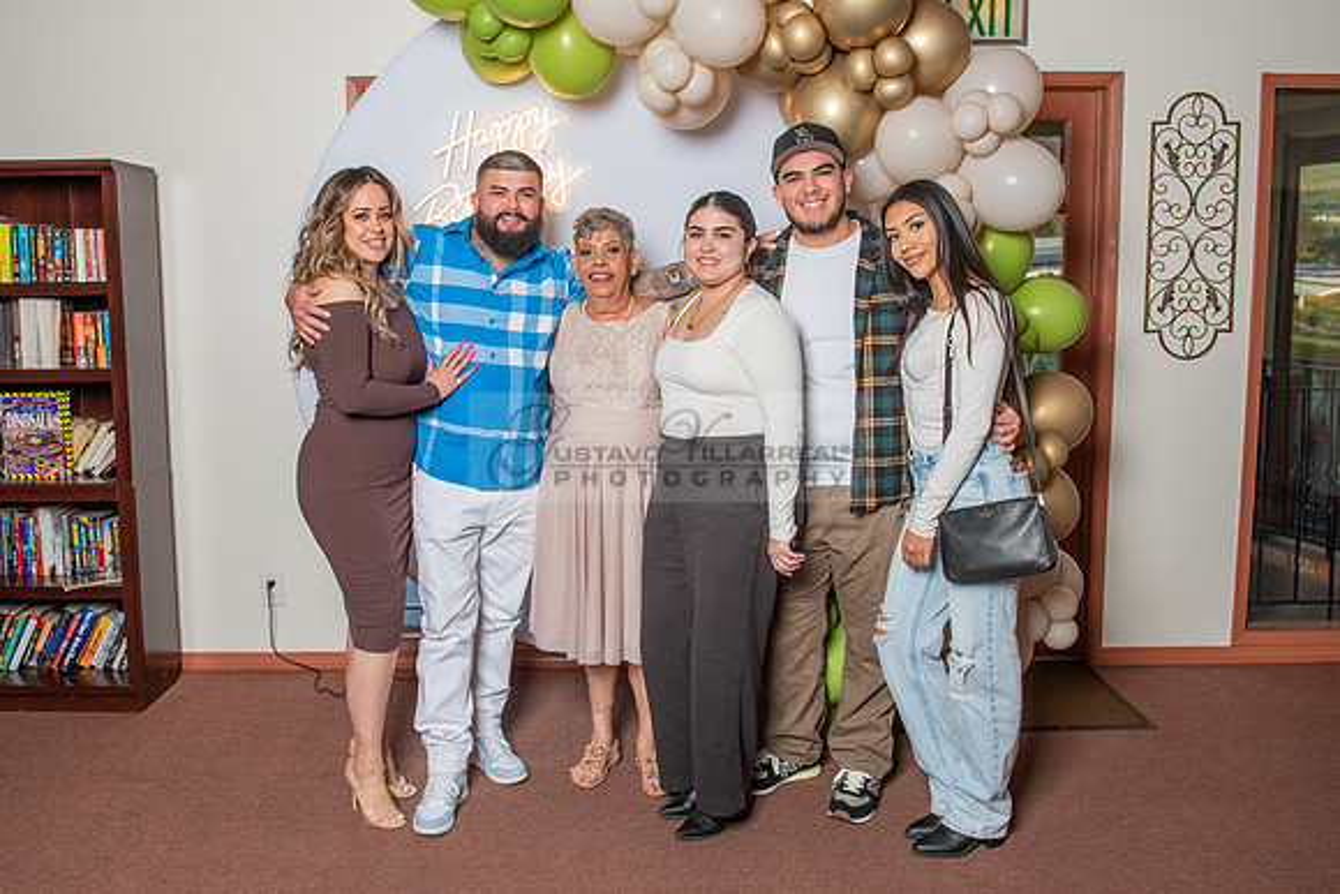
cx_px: 637
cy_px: 420
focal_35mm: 32
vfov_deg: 41.0
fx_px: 1195
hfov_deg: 58.5
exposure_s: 1/200
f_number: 4
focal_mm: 27
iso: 200
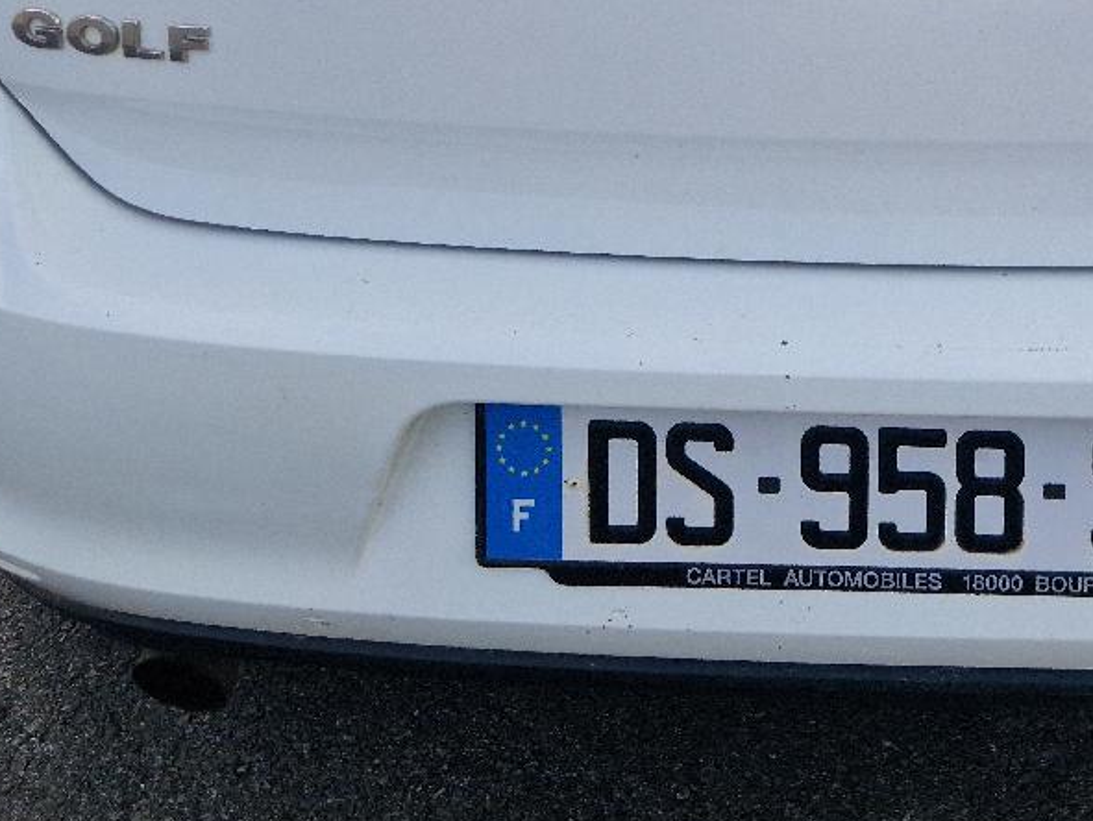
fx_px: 2212
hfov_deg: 26.8
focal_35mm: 70
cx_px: 986
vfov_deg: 19.9
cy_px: -128
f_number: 1.8
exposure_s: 1/833
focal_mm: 5.4
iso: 50
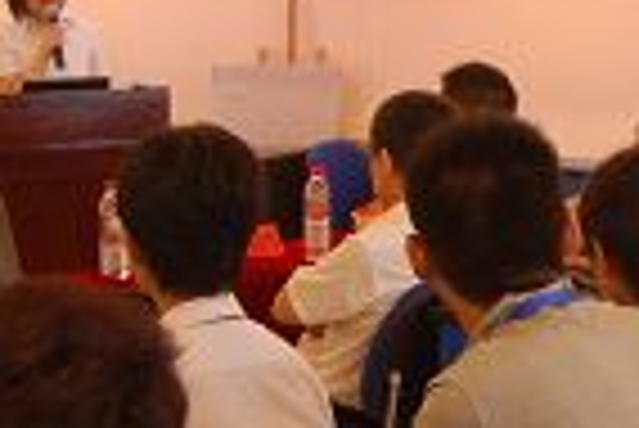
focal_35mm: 139
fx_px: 2470
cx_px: 729
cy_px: 178
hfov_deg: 14.4
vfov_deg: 9.9
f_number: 2.8
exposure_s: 1/25
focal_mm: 24
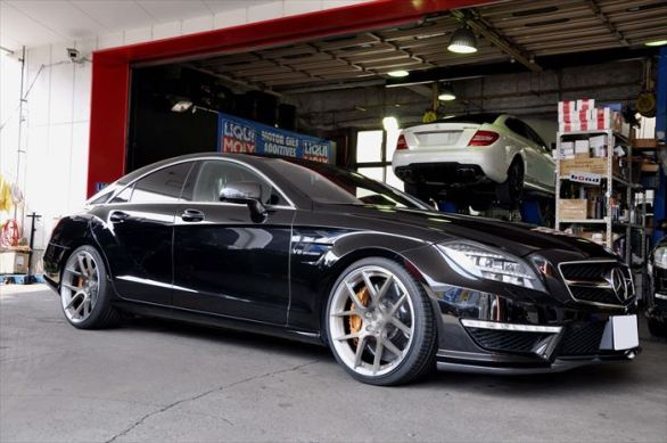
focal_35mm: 38
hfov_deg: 51.3
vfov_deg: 35.4
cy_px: 222
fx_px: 694
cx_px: 334
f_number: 8
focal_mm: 25
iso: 200
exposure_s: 1/60
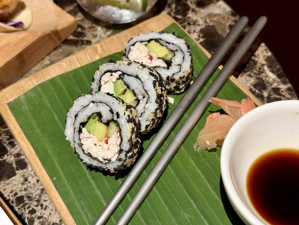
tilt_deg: -54.2
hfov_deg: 39.7
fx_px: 415
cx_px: 150
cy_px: 112
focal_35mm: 48
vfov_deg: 30.3
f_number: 1.78
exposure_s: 1/59
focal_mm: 6.76
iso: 200
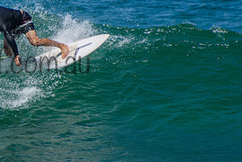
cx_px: -5
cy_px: 53
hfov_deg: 1.6
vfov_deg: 1.1
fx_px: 8701
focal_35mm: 1293
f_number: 5.6
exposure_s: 1/2000
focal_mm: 400
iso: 220
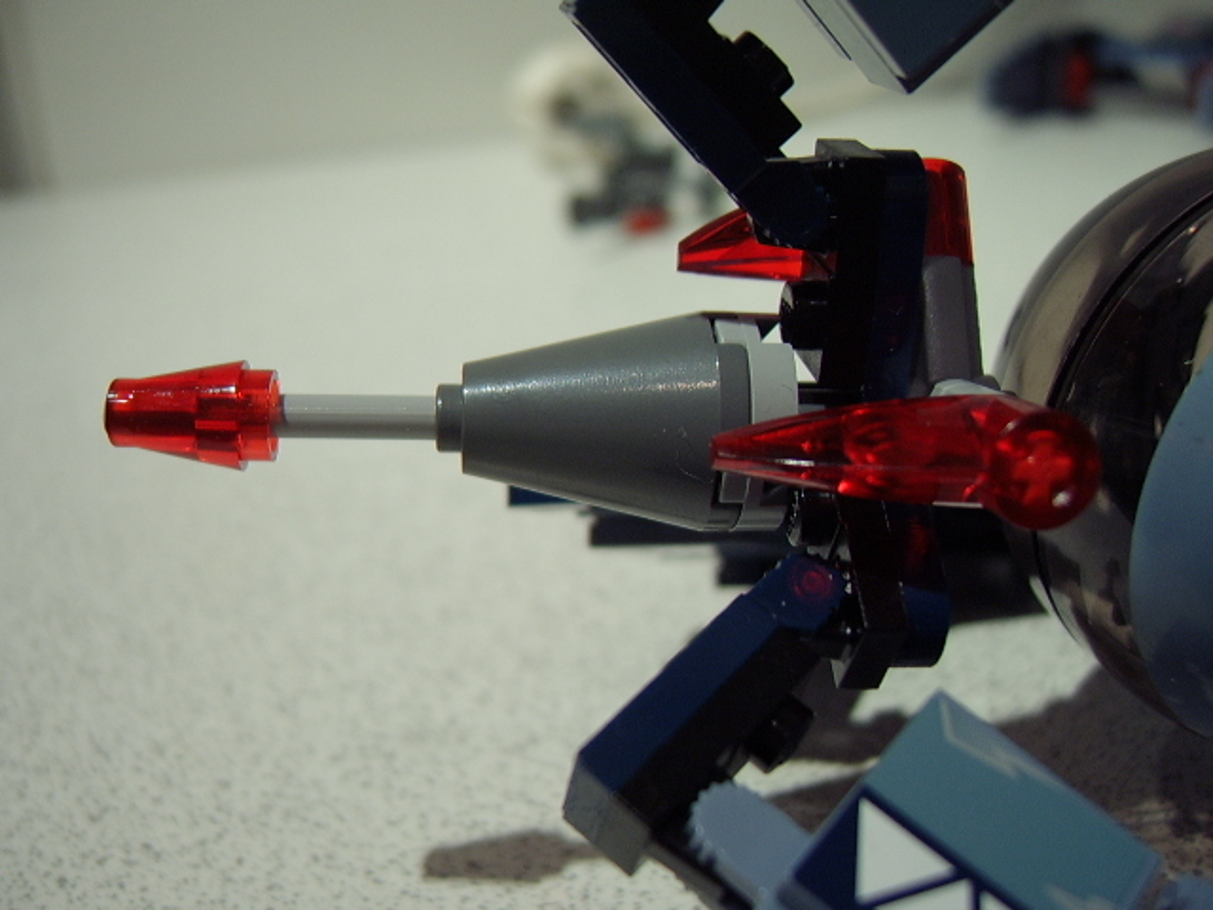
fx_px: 1086
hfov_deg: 58.4
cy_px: 455
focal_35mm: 31
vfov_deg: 45.4
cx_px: 606
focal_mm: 8.13
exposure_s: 1/13
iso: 100
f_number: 2.7
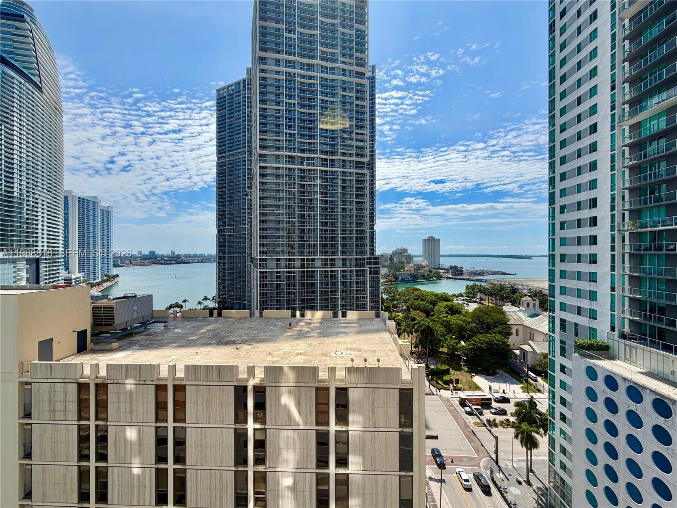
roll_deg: +0.1
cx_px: 338
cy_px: 254
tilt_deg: -0.6
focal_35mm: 14
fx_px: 274
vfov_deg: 85.7
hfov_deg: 102.1
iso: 20
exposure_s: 1/1572
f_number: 2.2
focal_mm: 2.22
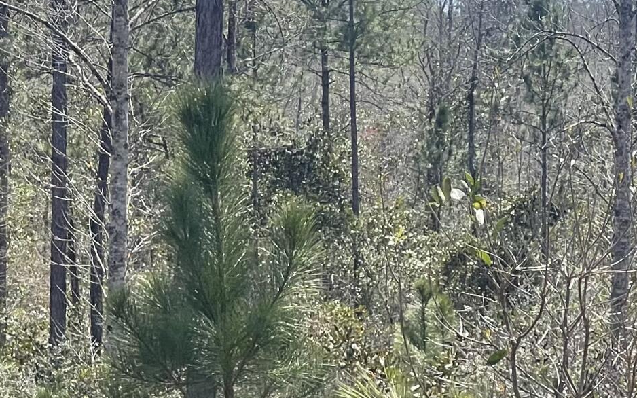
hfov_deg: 9.6
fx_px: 3767
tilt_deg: -5.2
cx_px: 538
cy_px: 536
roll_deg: -0.8
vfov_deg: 6.0
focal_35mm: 217
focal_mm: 7.5
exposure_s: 1/528
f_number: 2.2
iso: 20
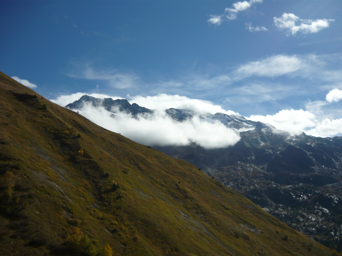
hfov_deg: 55.4
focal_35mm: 33
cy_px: 128
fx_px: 326
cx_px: 171
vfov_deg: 42.9
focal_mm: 5.5
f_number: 8
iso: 100
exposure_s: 1/400
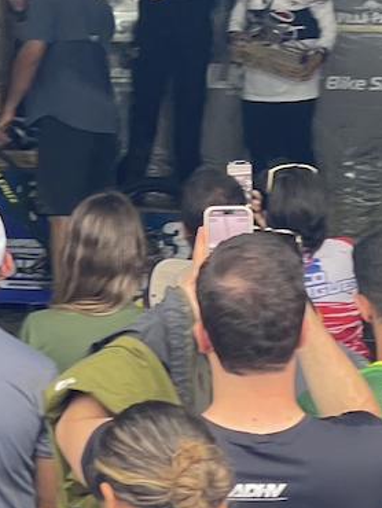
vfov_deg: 11.1
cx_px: -5
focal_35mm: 177
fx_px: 2601
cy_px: 16
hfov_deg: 8.4
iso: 200
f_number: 2.2
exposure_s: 1/93
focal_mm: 7.5
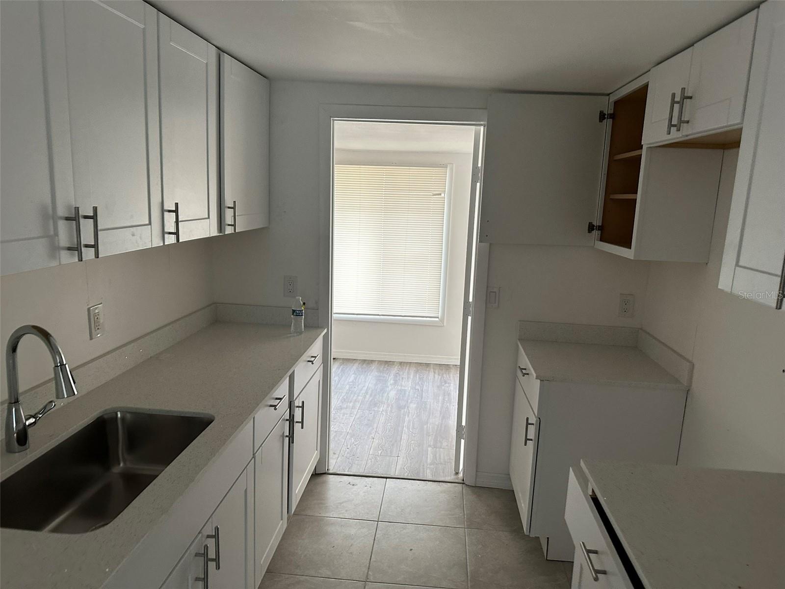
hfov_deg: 71.6
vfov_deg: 56.8
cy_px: 294
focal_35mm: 24
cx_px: 392
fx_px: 544
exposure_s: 1/60
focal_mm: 6.86
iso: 250
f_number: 1.78
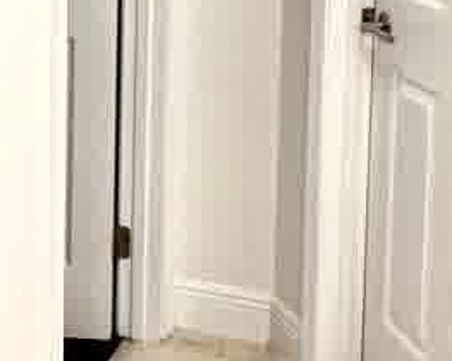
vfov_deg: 16.5
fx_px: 1176
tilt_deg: -5.3
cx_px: 67
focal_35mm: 88
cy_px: -106
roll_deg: -0.6
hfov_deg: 21.4
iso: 160
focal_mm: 2.22
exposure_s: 1/120
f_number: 2.2
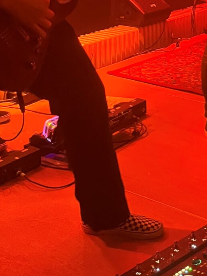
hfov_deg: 19.6
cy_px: 0
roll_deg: -1.7
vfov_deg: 25.4
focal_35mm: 73
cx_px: 209
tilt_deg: -7.7
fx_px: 582
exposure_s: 1/39
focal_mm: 5.1
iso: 640
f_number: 1.6
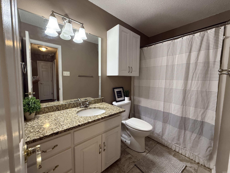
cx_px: 115
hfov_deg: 102.1
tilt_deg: -5.4
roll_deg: -0.3
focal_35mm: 14
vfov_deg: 85.7
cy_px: 86
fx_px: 93
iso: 320
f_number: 2.2
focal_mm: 2.22
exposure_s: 1/60
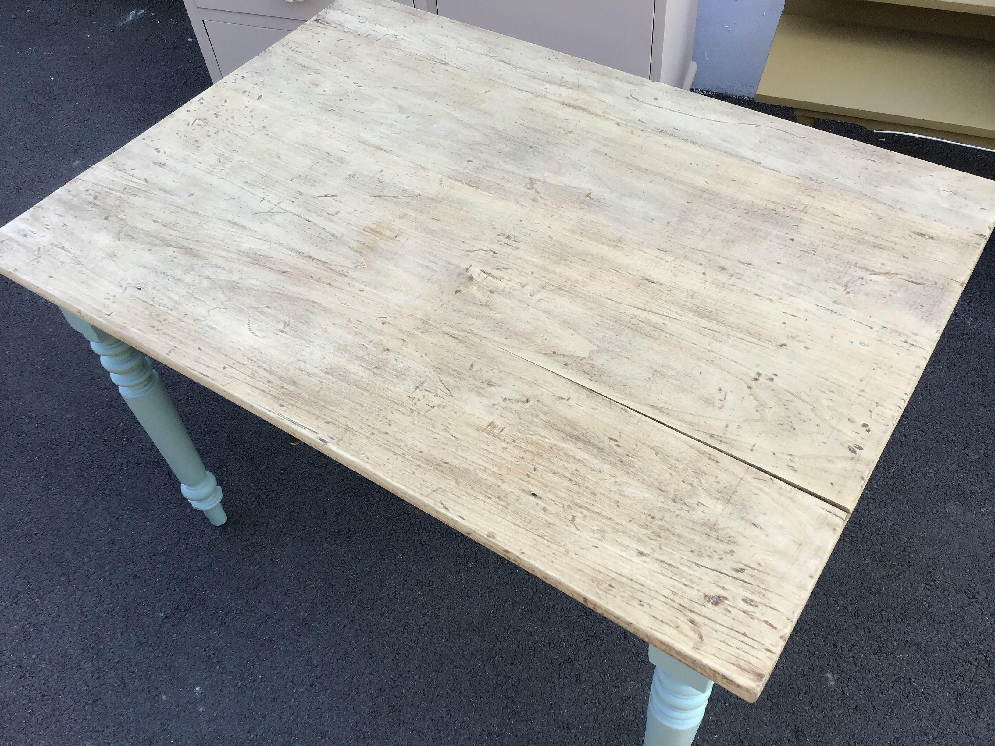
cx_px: 498
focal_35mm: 31
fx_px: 891
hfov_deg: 58.4
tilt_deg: -47.7
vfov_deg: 45.4
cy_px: 373
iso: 25
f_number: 2.4
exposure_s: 1/220
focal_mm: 3.3
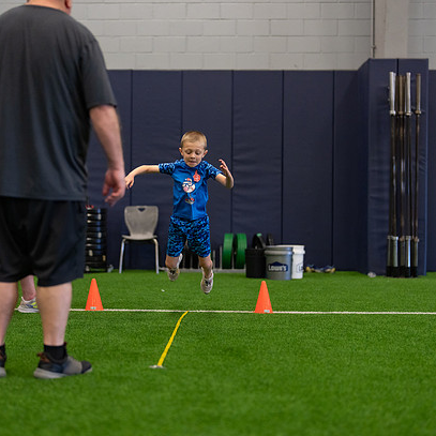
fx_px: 940
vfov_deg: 26.1
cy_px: 221
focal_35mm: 66
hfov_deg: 26.1
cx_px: 189
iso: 1250
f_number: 1.2
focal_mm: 50
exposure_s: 1/1000
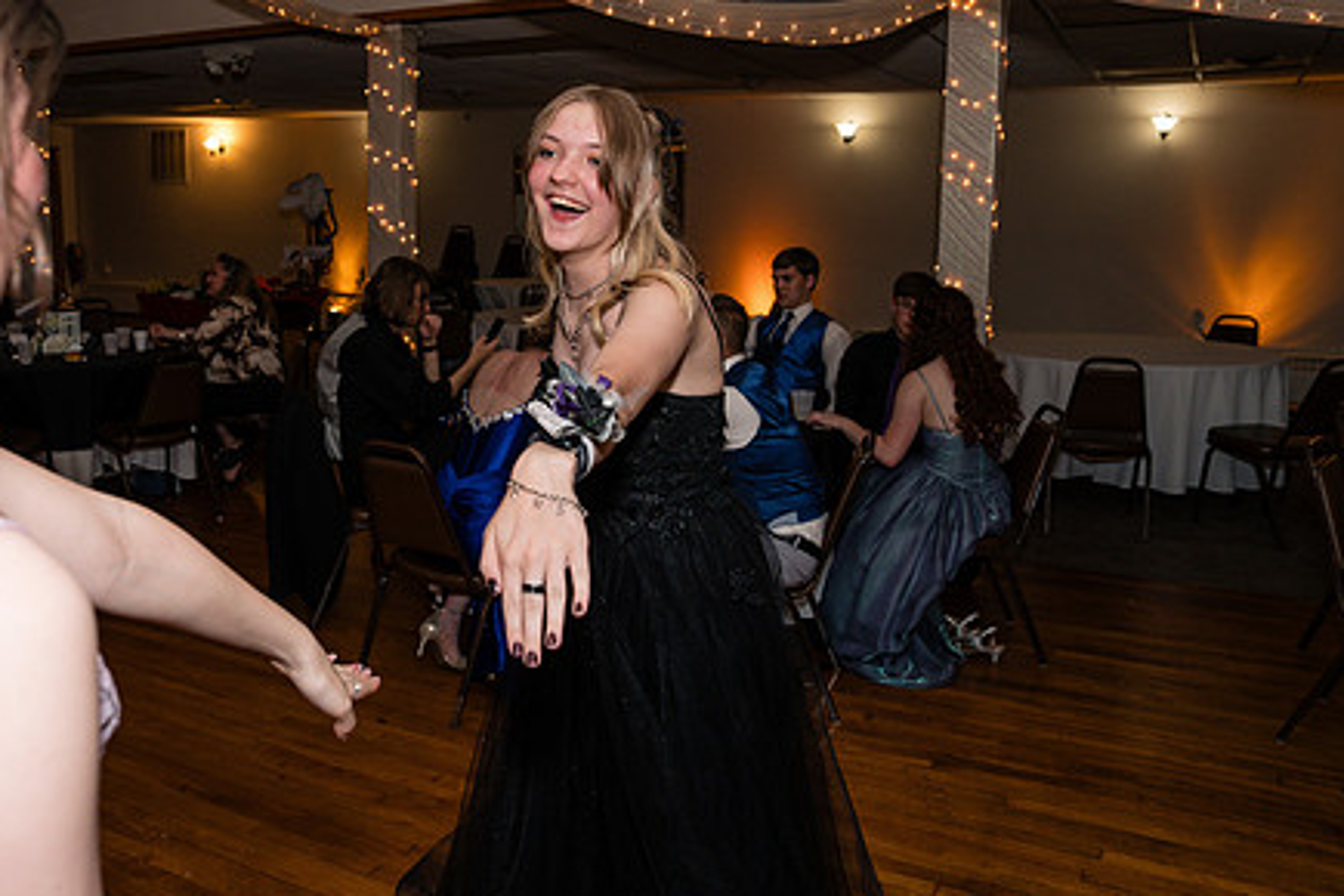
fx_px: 1195
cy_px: 375
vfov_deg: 41.0
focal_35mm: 32
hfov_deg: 57.8
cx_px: 488
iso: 400
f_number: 4
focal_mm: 24
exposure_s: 1/250
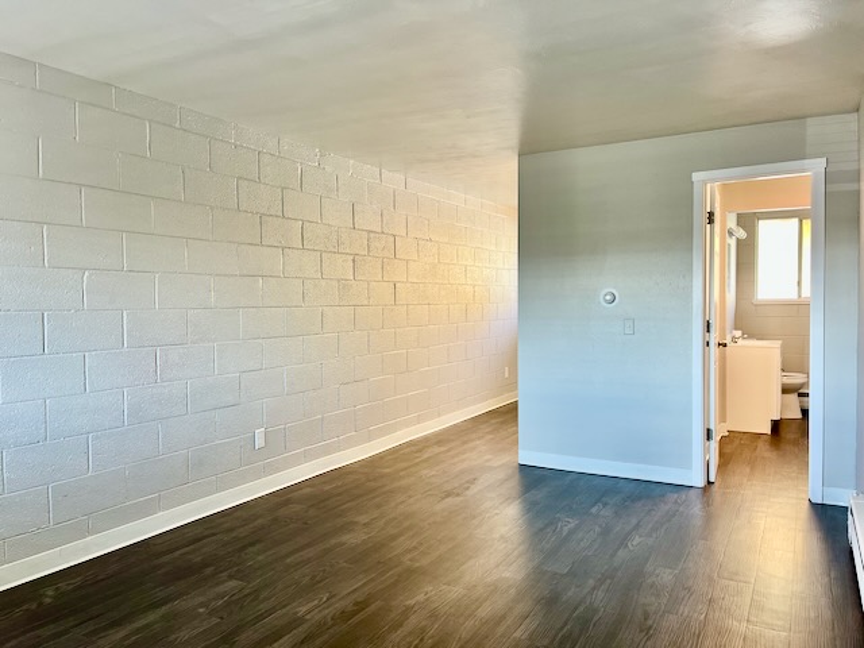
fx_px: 649
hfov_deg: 67.3
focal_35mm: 26
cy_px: 324
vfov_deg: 53.1
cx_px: 432
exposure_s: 1/60
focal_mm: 5.1
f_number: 1.6
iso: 64
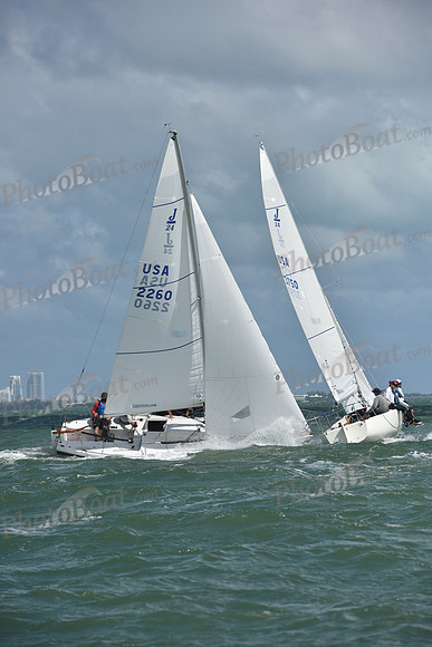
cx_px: 216
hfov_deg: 6.9
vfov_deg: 10.3
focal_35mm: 200
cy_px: 324
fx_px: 3598
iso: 250
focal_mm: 200
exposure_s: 1/1600
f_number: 9
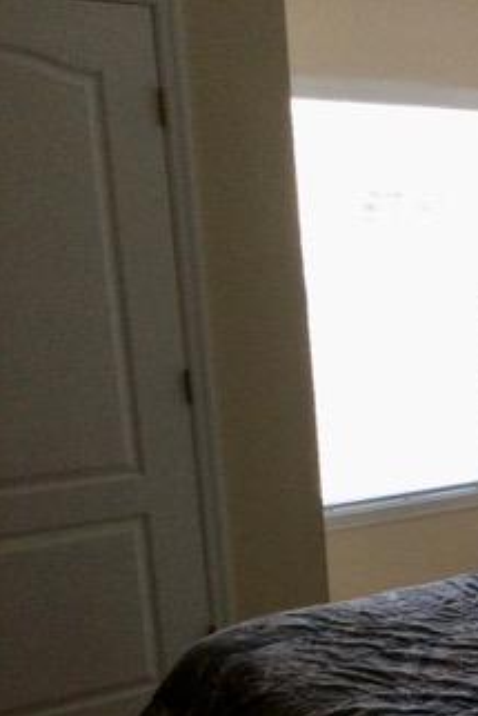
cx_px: 707
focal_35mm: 64
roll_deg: +0.9
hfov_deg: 18.8
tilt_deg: -15.5
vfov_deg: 30.9
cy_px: 529
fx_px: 1273
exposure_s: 1/30
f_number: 2.4
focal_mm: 3.3
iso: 80
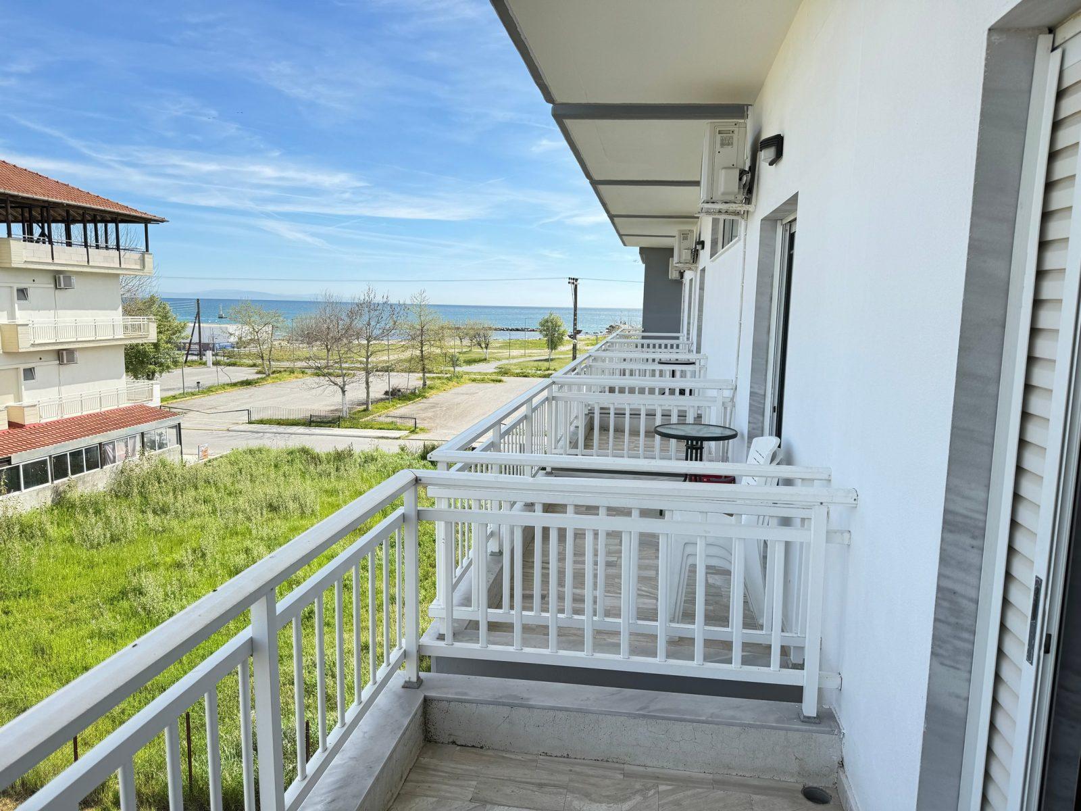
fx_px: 749
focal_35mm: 24
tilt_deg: -6.6
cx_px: 540
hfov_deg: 71.6
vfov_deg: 56.8
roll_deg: -2.0
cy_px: 406
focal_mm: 6.86
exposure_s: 1/2252
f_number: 1.78
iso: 80
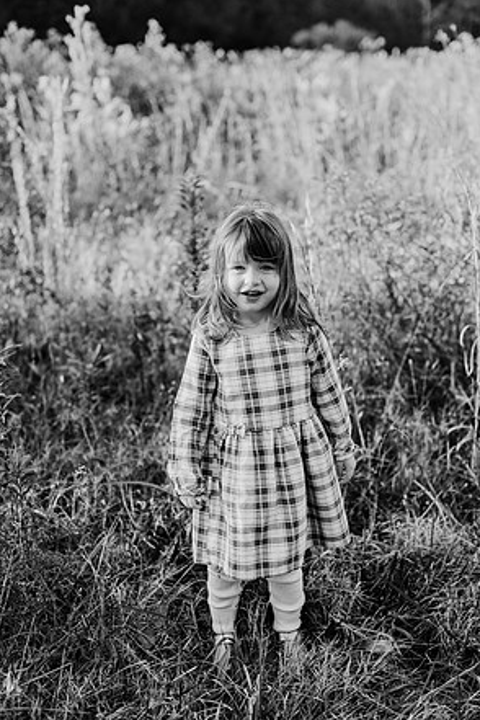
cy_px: 361
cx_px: 242
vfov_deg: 38.9
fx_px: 1020
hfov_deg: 26.5
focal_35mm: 51
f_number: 2.8
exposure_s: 1/1000
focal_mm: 50
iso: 500
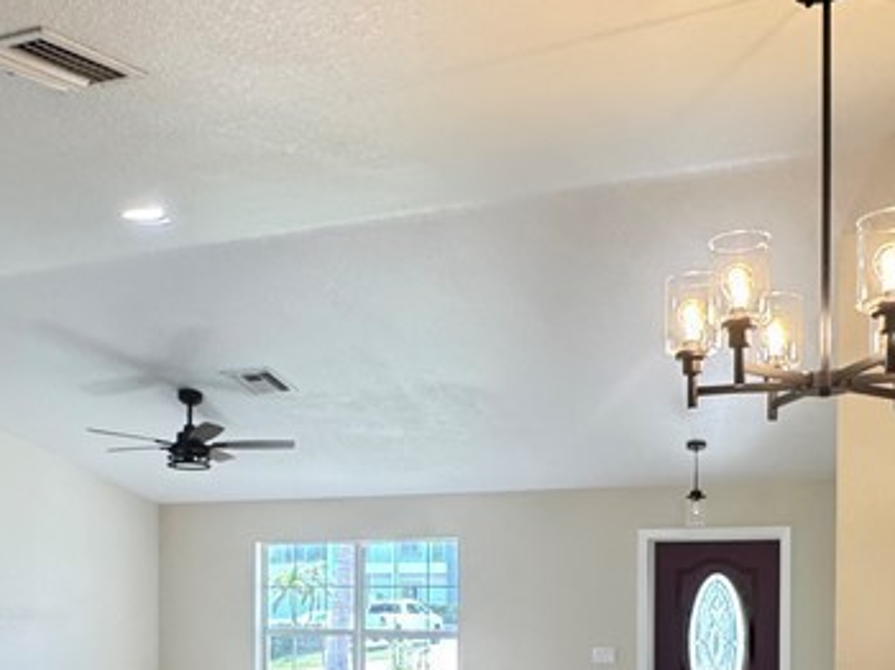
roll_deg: -0.7
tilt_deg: -0.6
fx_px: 1059
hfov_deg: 45.8
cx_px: 424
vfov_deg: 33.2
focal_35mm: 41
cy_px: 609
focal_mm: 2.22
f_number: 2.2
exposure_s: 1/120
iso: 250
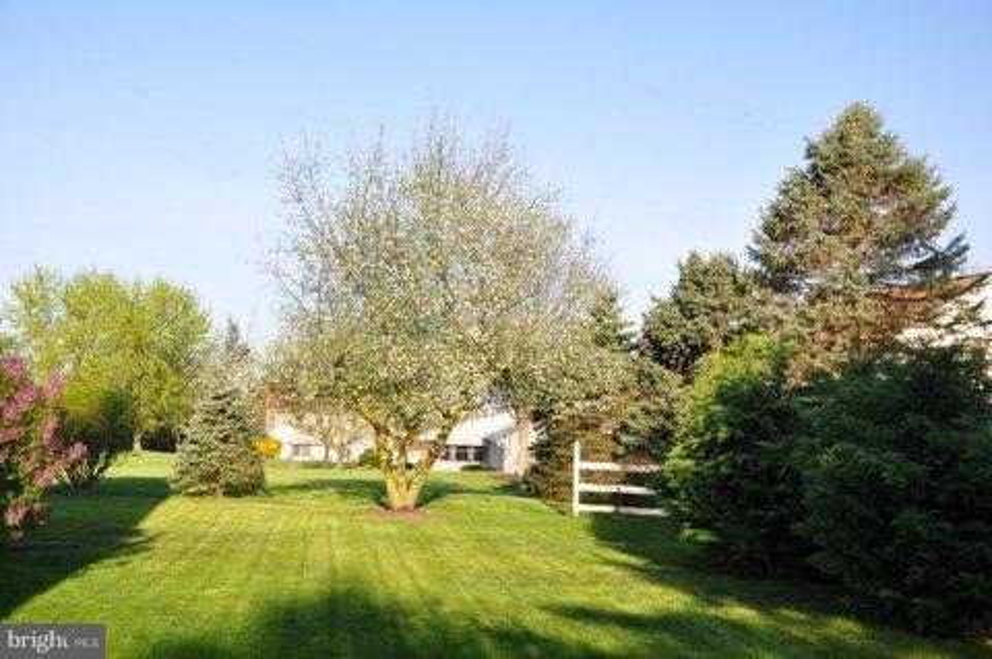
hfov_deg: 53.2
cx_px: 496
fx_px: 991
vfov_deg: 36.8
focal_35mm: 36
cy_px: 330
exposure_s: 1/250
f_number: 8
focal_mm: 24
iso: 200
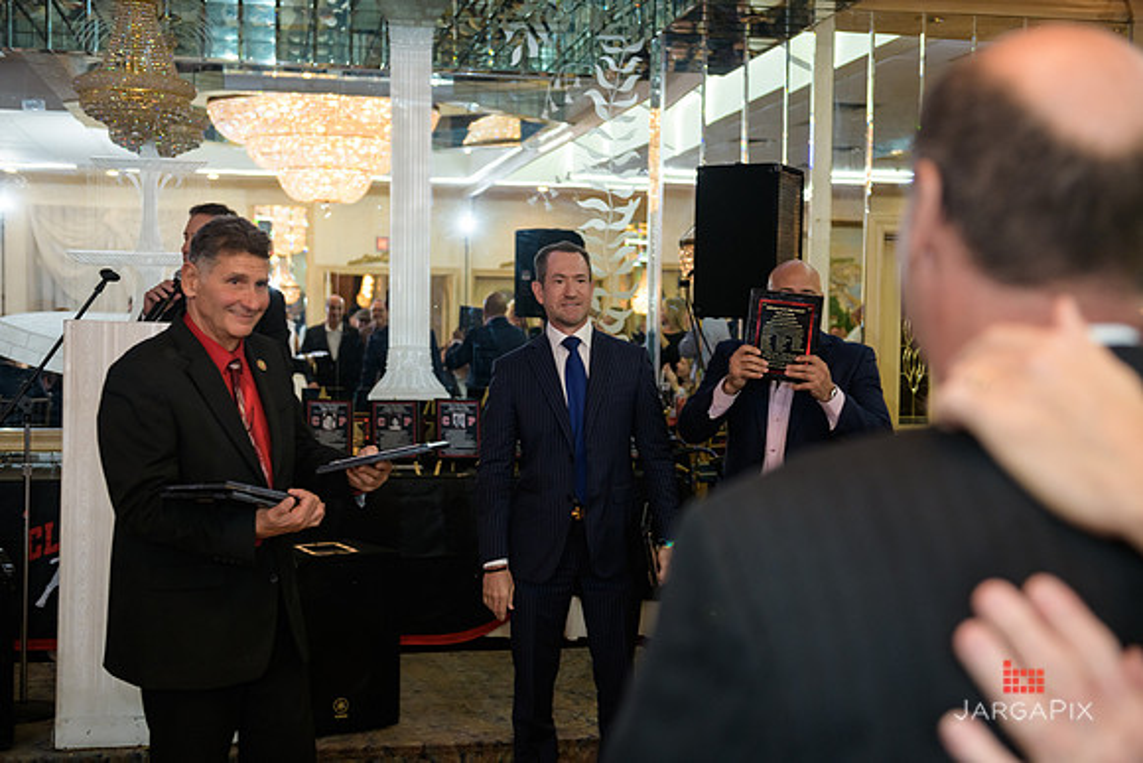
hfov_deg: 43.6
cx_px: 572
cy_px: 382
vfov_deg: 29.9
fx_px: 1429
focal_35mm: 45
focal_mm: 45
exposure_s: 1/125
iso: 1000
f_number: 3.2
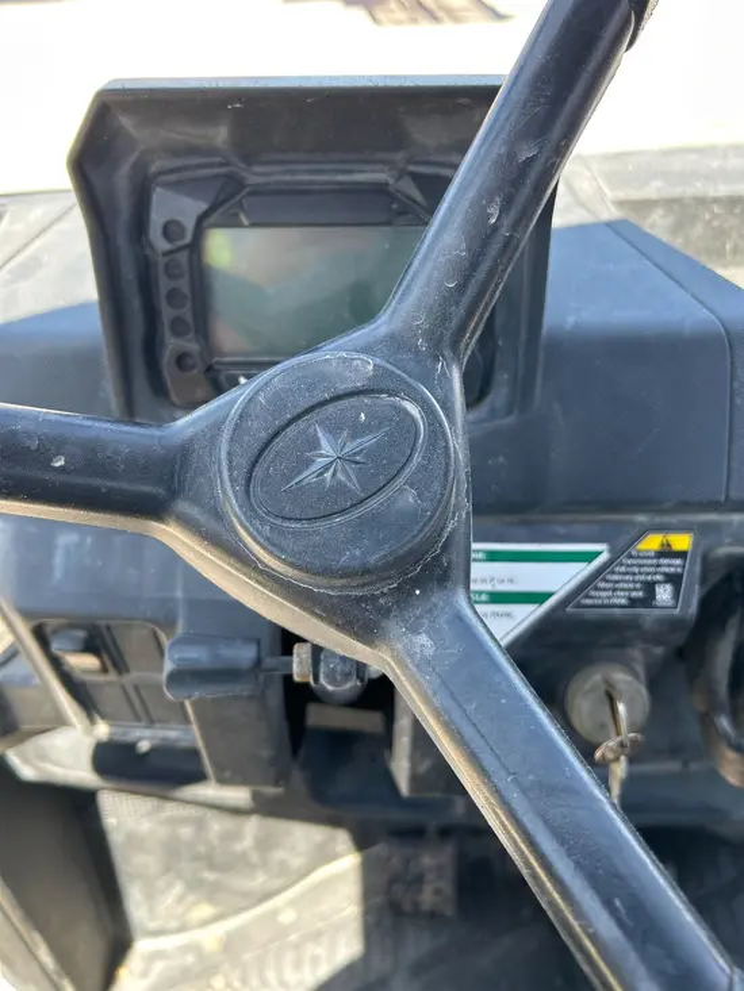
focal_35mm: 26
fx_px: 745
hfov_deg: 53.1
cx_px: 372
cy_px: 496
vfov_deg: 67.3
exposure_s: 1/231
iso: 50
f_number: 1.5
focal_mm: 5.7
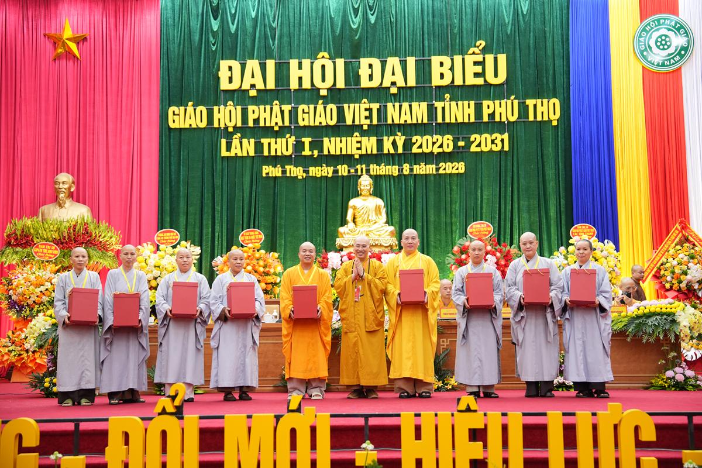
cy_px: 234
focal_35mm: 48
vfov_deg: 28.1
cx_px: 351
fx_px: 936
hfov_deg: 41.1
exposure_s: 1/100
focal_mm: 48
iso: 1250
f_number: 2.8
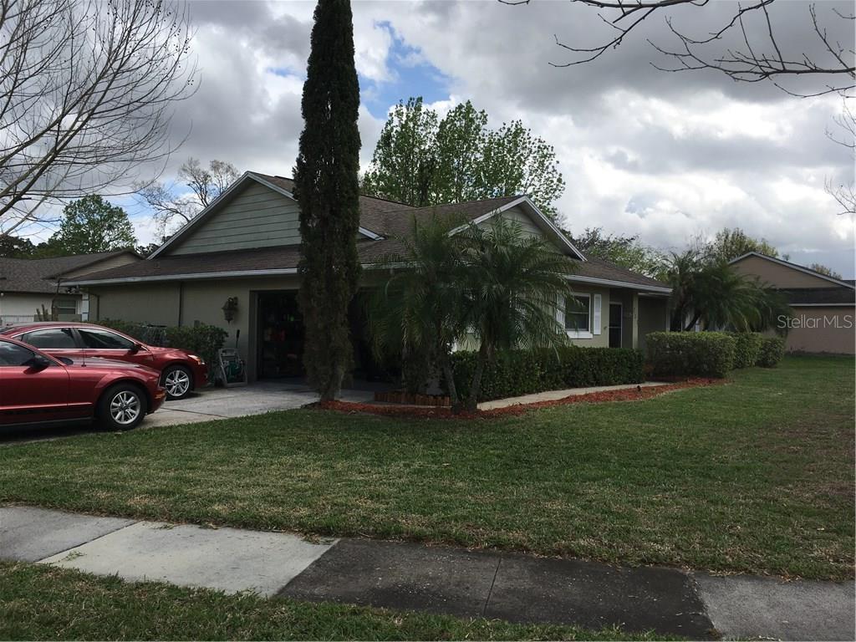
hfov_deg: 61.7
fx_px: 717
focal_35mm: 29
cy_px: 321
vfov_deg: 48.2
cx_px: 428
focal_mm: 4.15
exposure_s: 1/1538
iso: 25
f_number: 2.2
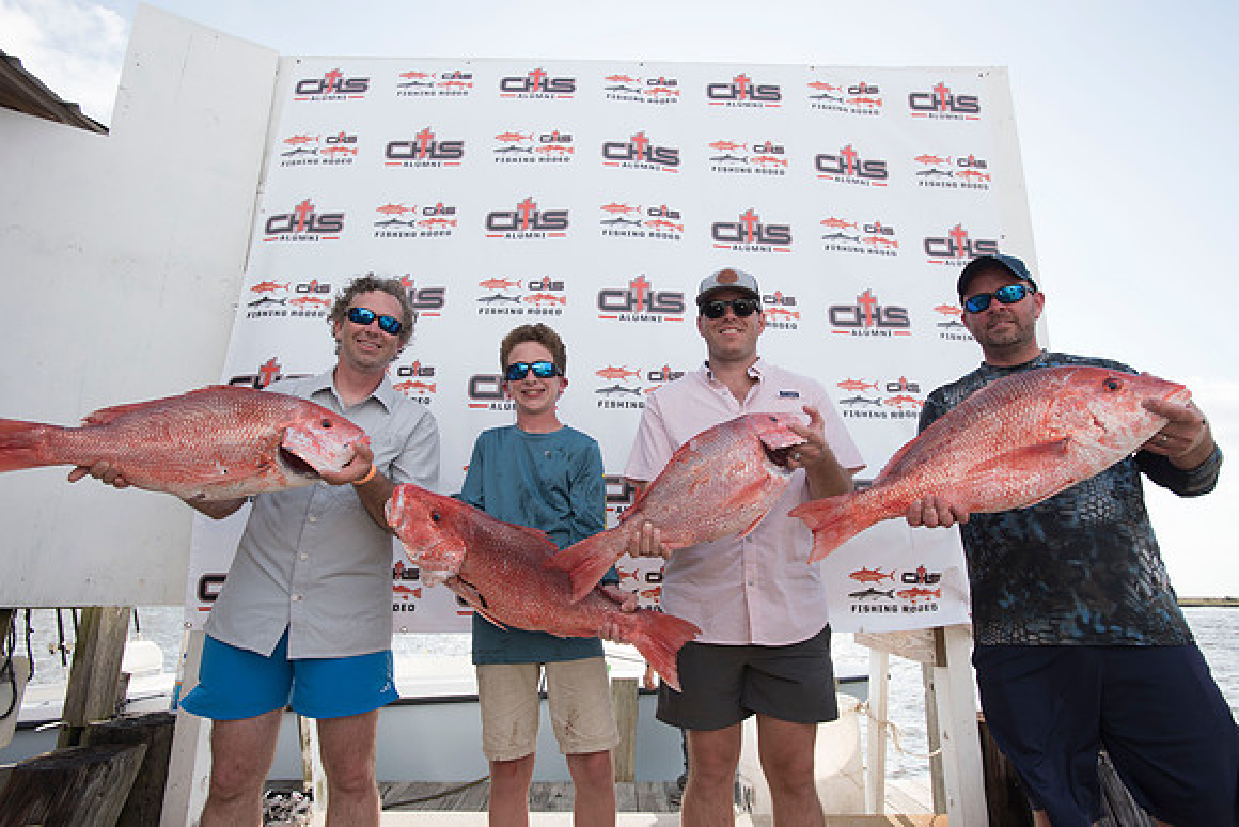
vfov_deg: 62.0
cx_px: 620
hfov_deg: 84.0
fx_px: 688
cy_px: 414
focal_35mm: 20
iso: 250
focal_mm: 20
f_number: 7.1
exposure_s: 1/500
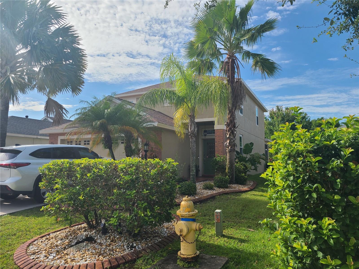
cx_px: 180
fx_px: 270
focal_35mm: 26
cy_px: 134
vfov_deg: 53.1
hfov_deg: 67.3
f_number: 1.8
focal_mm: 5.4
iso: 40
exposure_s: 1/1930
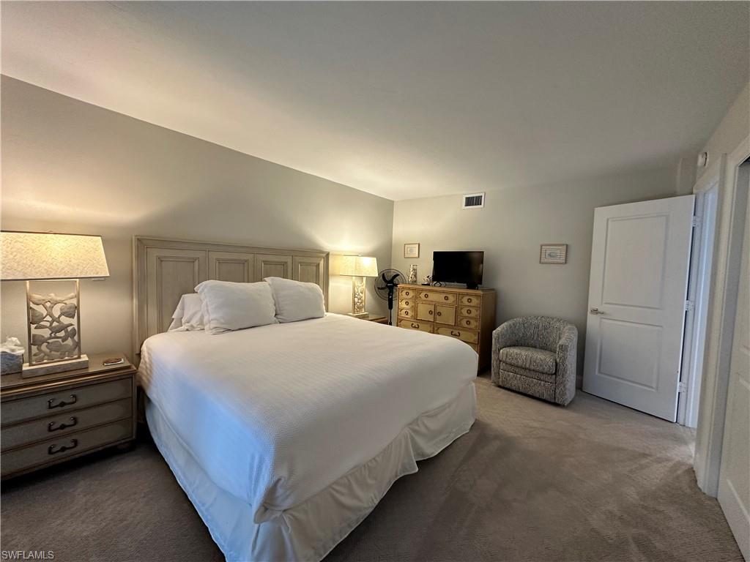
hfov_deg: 102.1
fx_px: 303
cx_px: 375
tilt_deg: -2.3
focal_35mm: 14
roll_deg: -1.8
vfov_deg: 85.7
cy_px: 281
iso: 160
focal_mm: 2.22
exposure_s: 1/60
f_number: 2.2
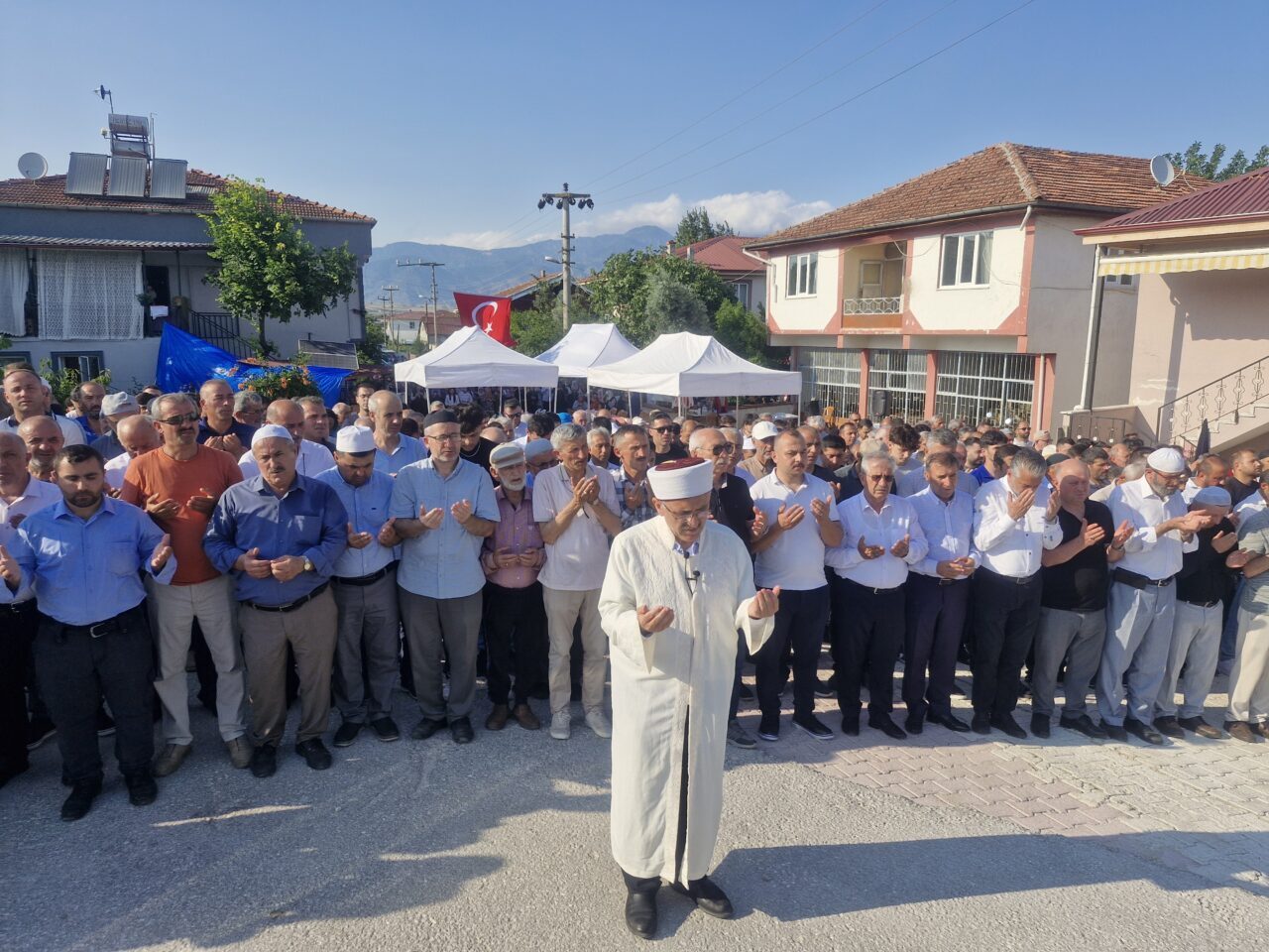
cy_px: 476
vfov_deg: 58.9
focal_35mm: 23
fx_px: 843
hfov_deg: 73.9
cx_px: 634
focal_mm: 5.54
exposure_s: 1/2088
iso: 50
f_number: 1.8
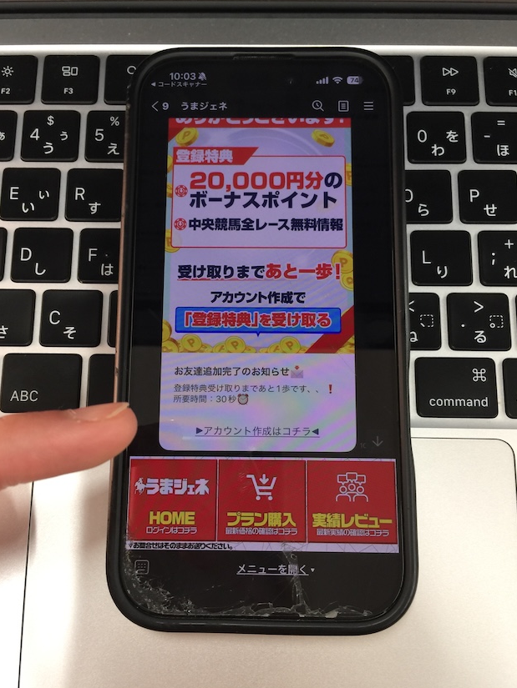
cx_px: 251
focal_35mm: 30
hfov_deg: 46.8
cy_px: 348
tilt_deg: -63.5
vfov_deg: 60.0
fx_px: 597
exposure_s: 1/15
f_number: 2.2
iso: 32
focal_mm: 4.15
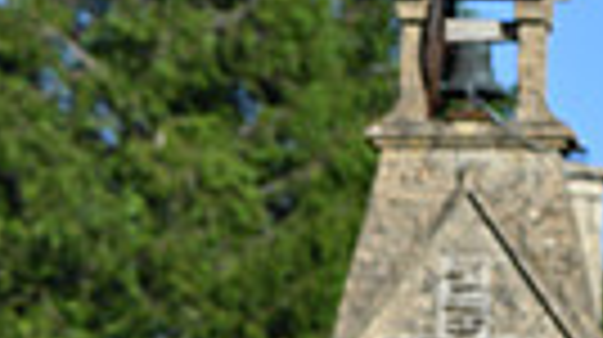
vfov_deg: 2.7
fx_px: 7091
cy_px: 854
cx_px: -472
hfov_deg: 4.8
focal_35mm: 444
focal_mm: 98
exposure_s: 1/1250
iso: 100
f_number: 3.5
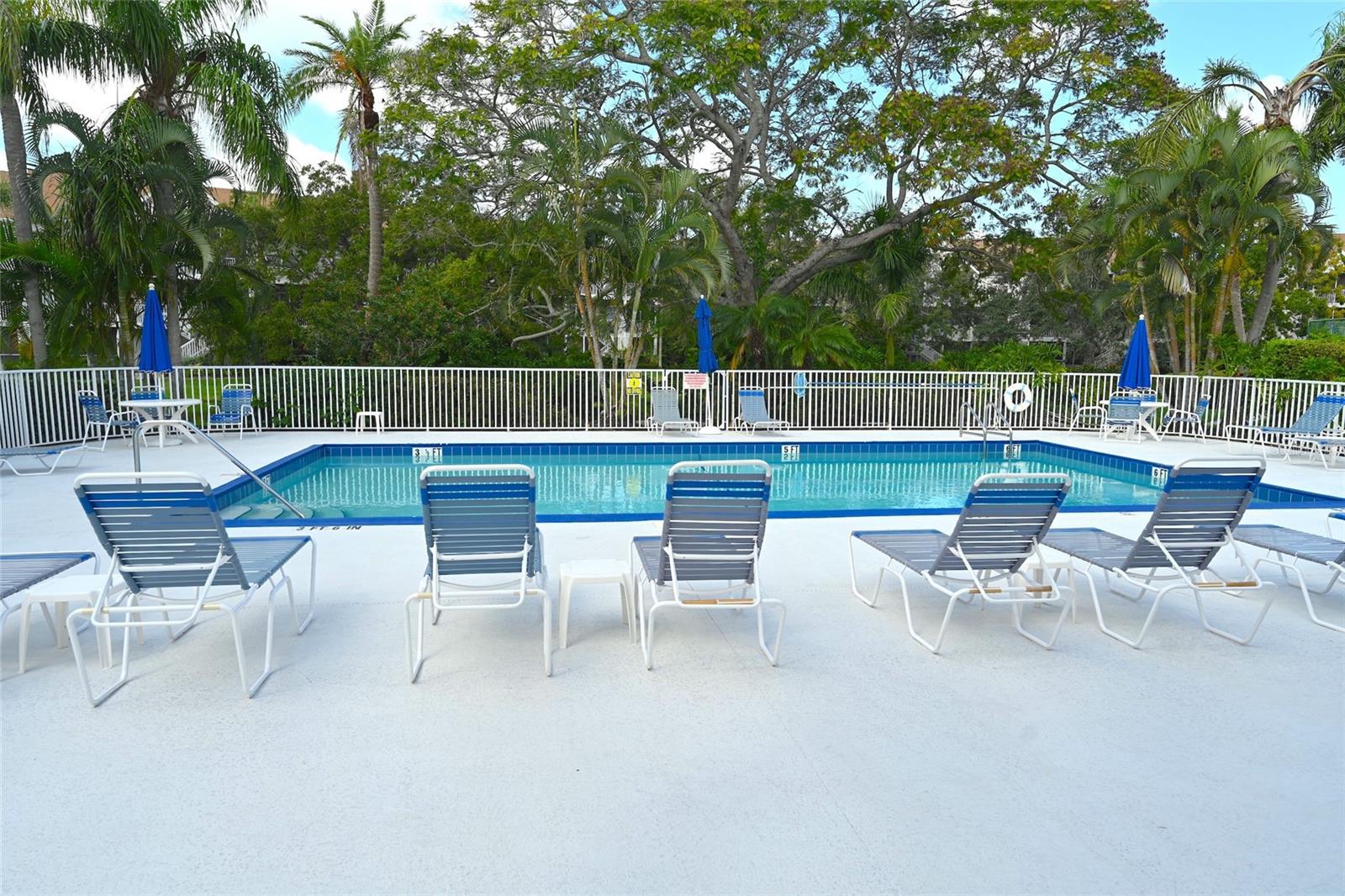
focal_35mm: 22
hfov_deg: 77.3
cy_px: 448
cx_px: 672
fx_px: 840
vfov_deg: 56.1
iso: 100
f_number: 6.3
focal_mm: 22.5
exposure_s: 1/250
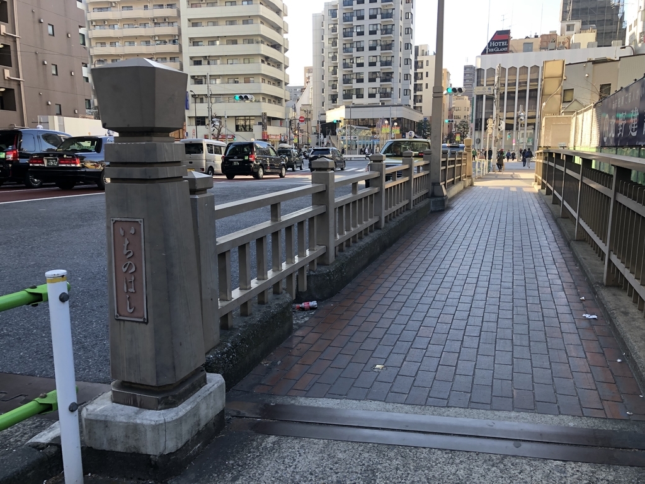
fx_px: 522
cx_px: 322
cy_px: 242
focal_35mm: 28
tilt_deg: -6.7
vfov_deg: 49.7
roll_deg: -1.6
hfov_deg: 63.4
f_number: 1.8
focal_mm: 4
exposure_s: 1/134
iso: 20
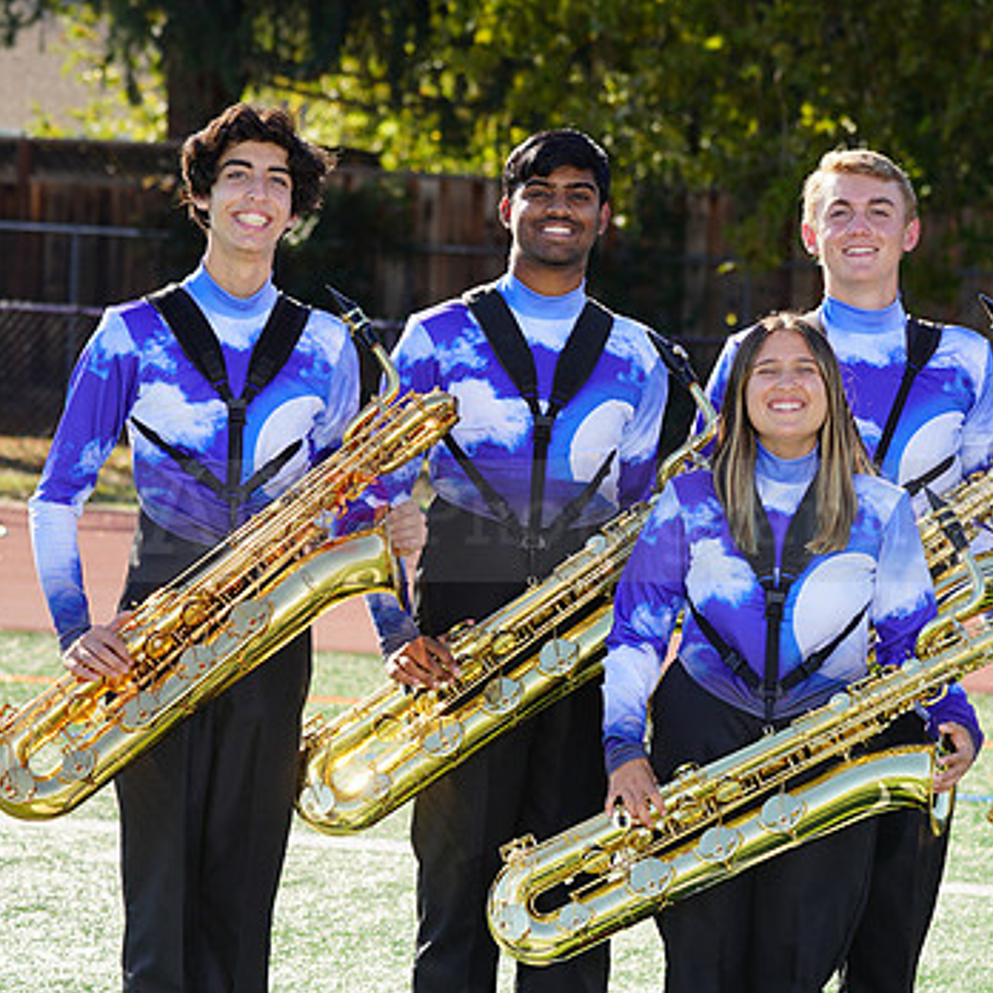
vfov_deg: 10.0
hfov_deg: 10.0
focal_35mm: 174
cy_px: 496
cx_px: 608
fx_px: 5647
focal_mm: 123
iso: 100
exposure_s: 1/200
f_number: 6.3
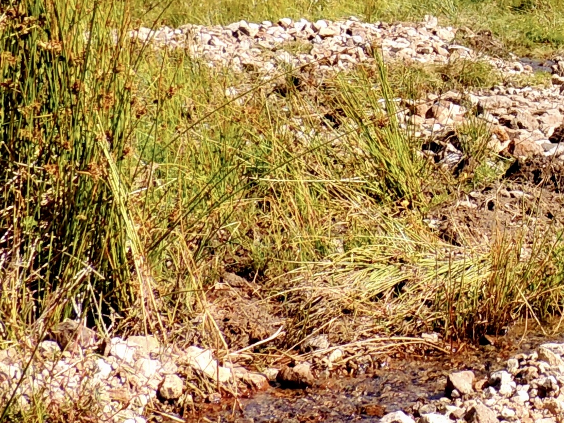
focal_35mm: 101
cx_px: 674
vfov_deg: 14.3
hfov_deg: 18.4
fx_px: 1645
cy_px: -51
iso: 100
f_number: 3
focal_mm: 4.3
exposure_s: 1/800
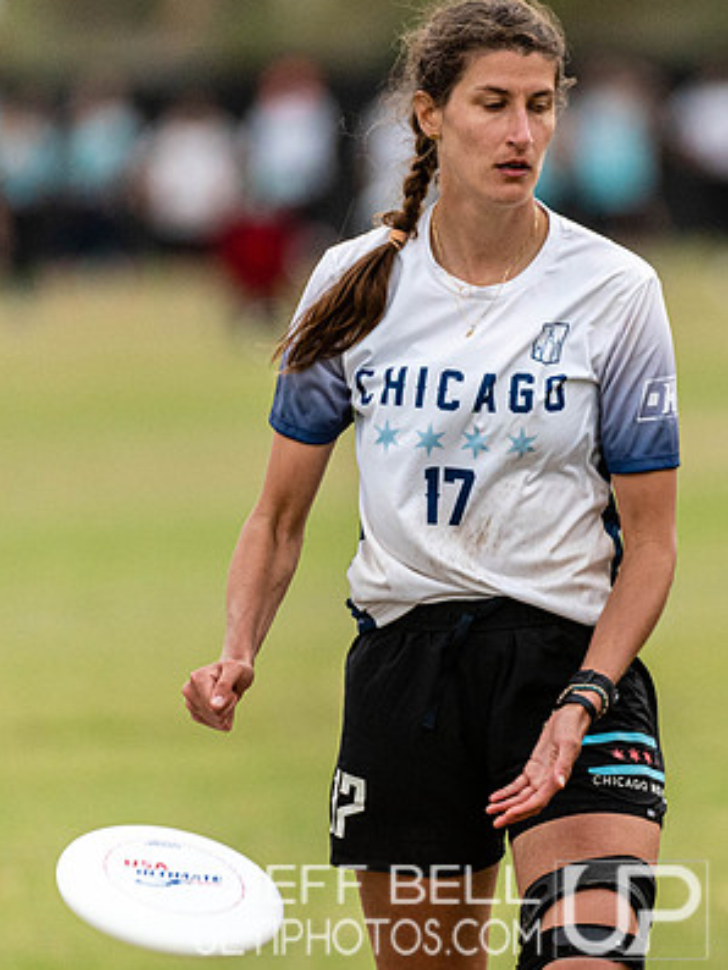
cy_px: 435
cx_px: 545
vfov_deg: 2.0
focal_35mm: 981
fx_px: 27493
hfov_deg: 1.5
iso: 1250
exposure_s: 1/1000
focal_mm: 400
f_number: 4
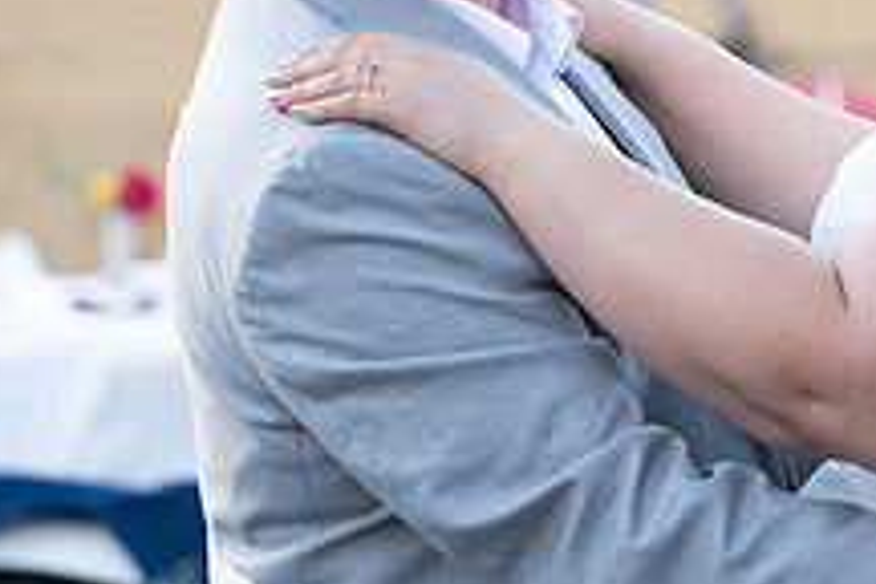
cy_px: 103
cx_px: 1014
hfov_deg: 6.8
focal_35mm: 303
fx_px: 7372
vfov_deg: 4.5
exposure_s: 1/500
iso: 1600
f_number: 3.5
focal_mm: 113
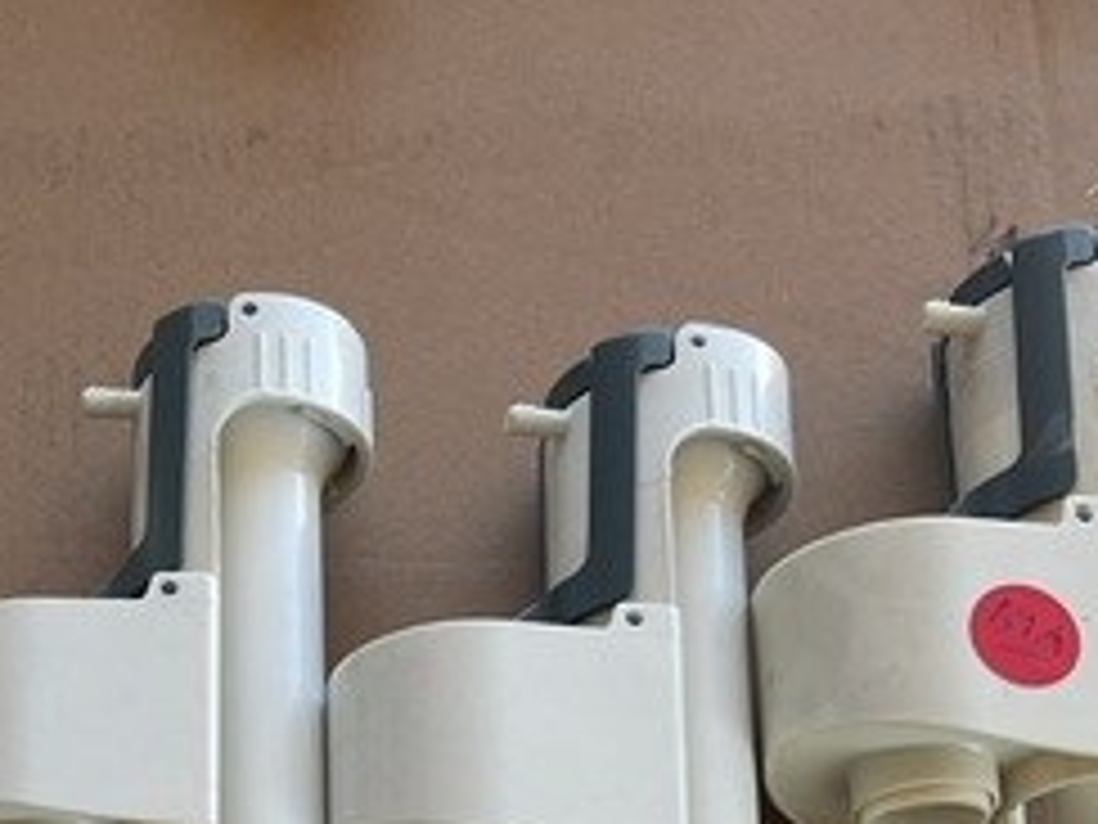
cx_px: 76
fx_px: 2411
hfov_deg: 24.8
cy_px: 1058
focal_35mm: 76
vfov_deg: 18.1
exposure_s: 1/100
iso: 20
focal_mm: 3
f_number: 1.8
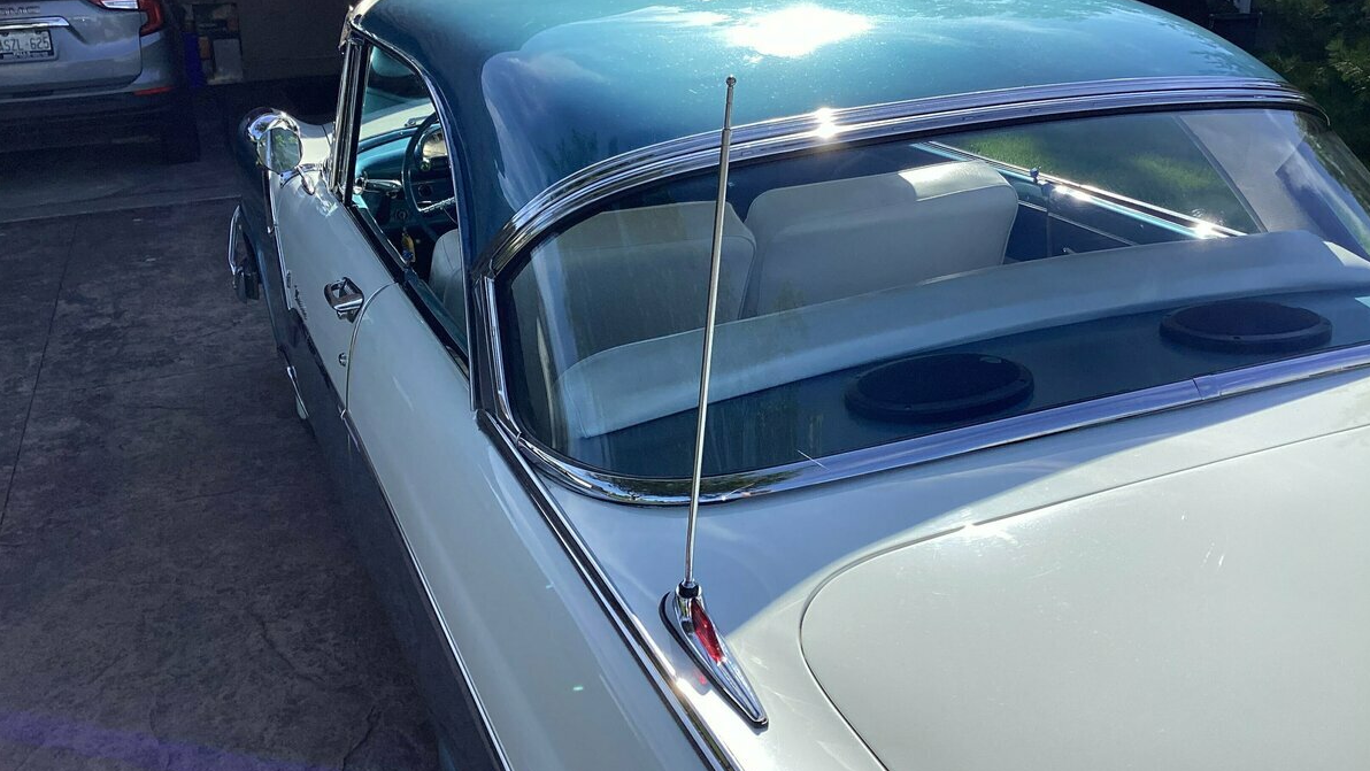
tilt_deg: -20.1
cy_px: 347
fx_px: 1235
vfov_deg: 34.6
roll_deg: +2.5
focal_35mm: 34
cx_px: 684
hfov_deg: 58.0
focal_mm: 3.3
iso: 25
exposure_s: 1/1294
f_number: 2.4
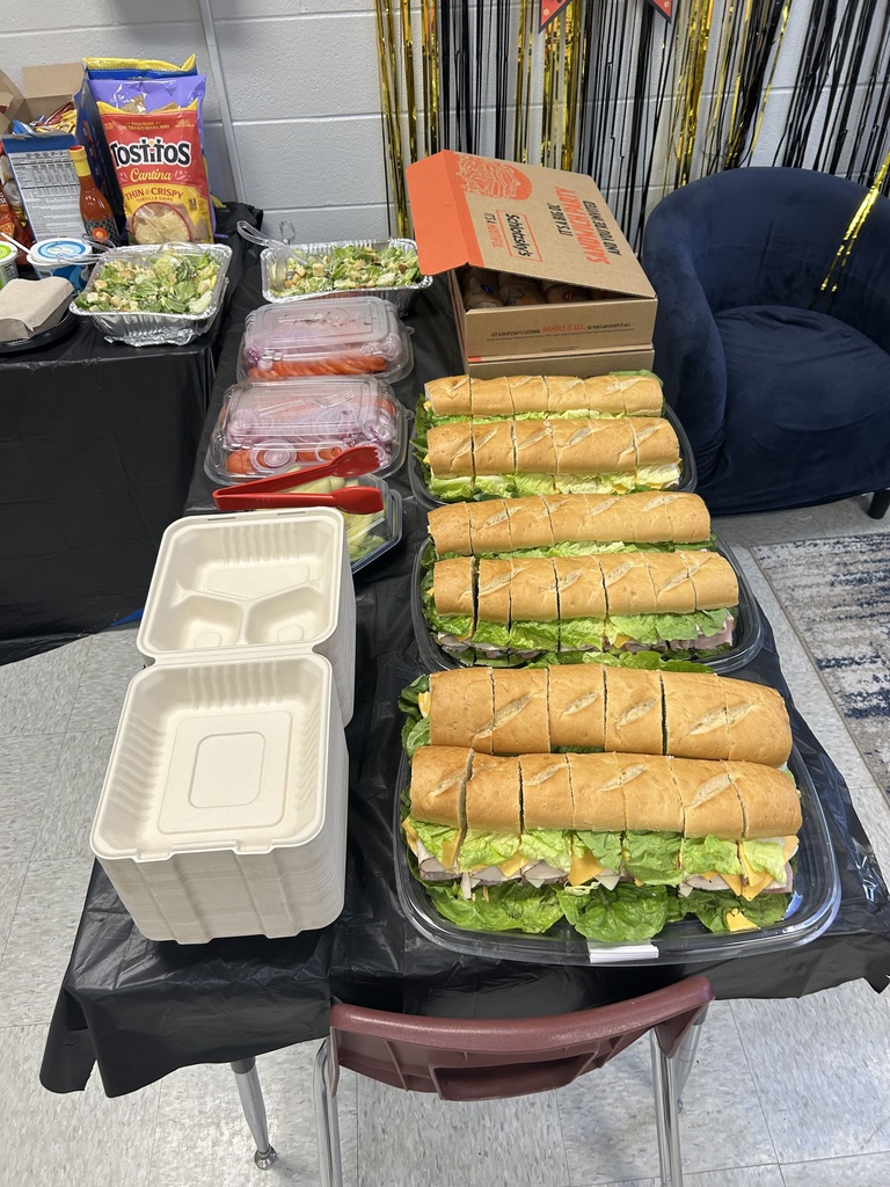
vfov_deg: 67.3
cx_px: 445
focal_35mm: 26
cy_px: 594
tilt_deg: -43.5
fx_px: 891
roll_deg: +0.5
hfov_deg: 53.1
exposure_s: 1/60
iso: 80
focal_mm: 5.7
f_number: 1.5
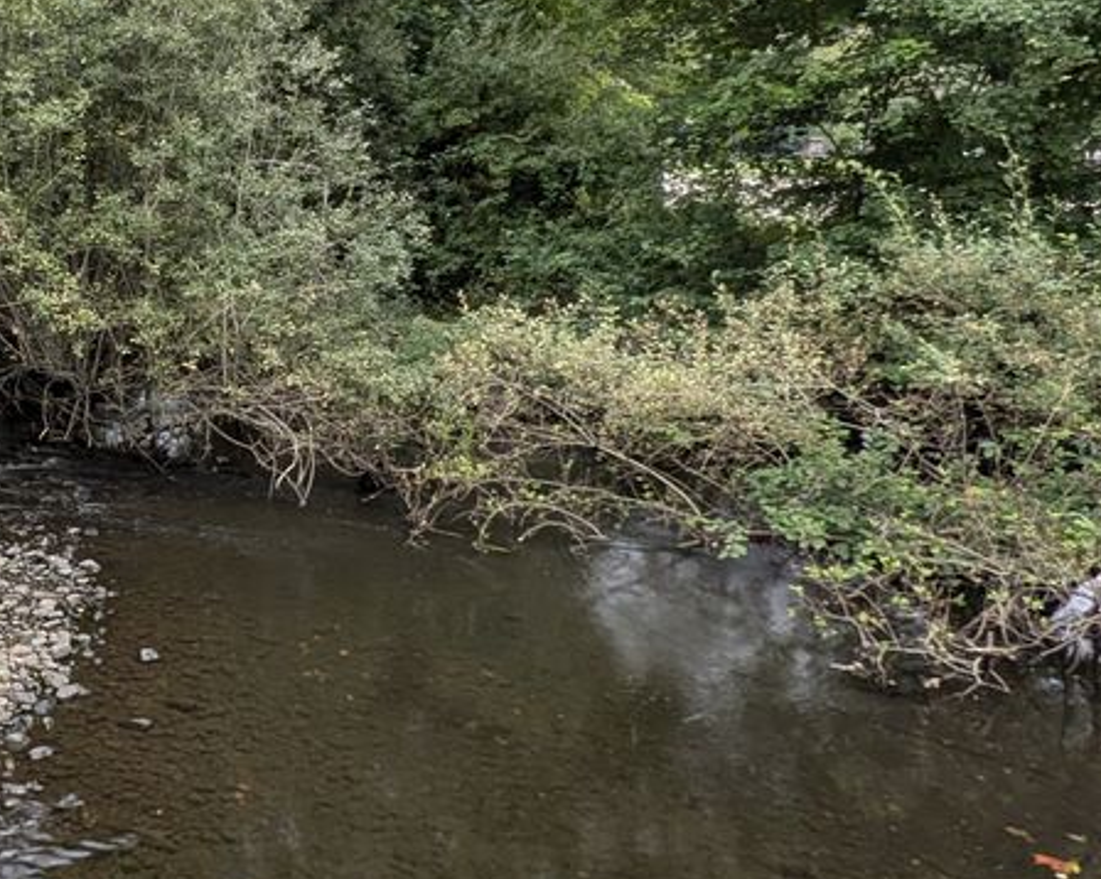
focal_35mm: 34
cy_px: 366
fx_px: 1107
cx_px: 138
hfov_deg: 48.1
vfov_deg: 43.2
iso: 29
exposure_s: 1/436
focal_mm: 1.54
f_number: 2.2
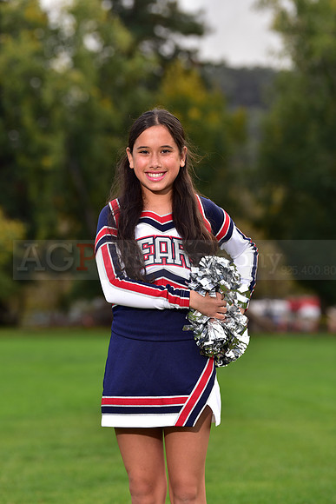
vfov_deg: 15.2
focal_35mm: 135
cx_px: 168
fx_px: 1889
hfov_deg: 10.2
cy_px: 252
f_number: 4.5
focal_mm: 135
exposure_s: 1/250
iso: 160
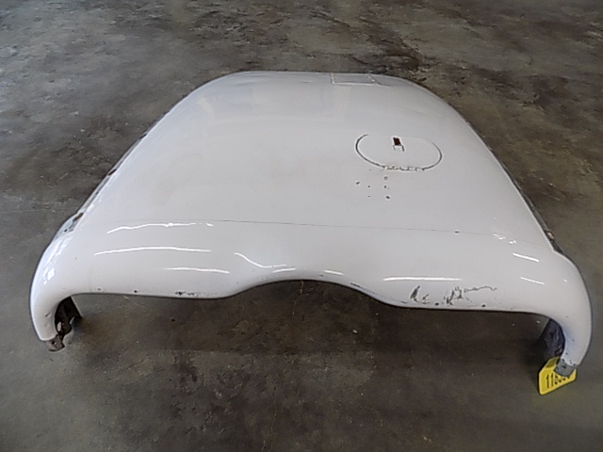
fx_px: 401
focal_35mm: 23
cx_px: 302
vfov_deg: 58.9
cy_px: 226
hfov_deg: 73.9
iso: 125
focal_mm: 4
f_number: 3.1
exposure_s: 1/30
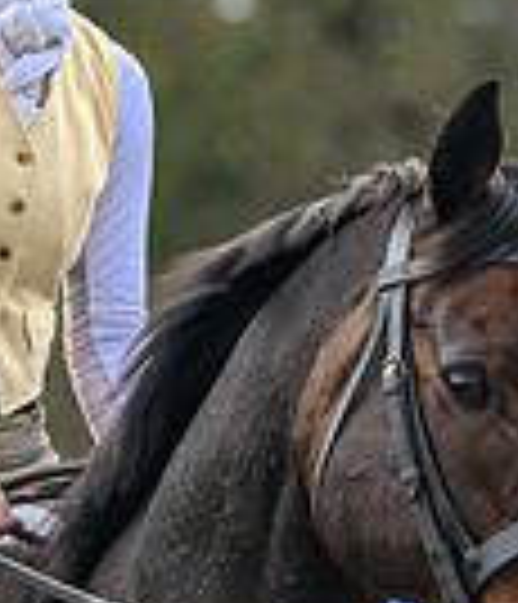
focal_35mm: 723
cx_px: 224
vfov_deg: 2.6
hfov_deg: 2.2
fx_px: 13290
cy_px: 442
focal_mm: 145
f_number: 3.5
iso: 640
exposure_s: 1/1000
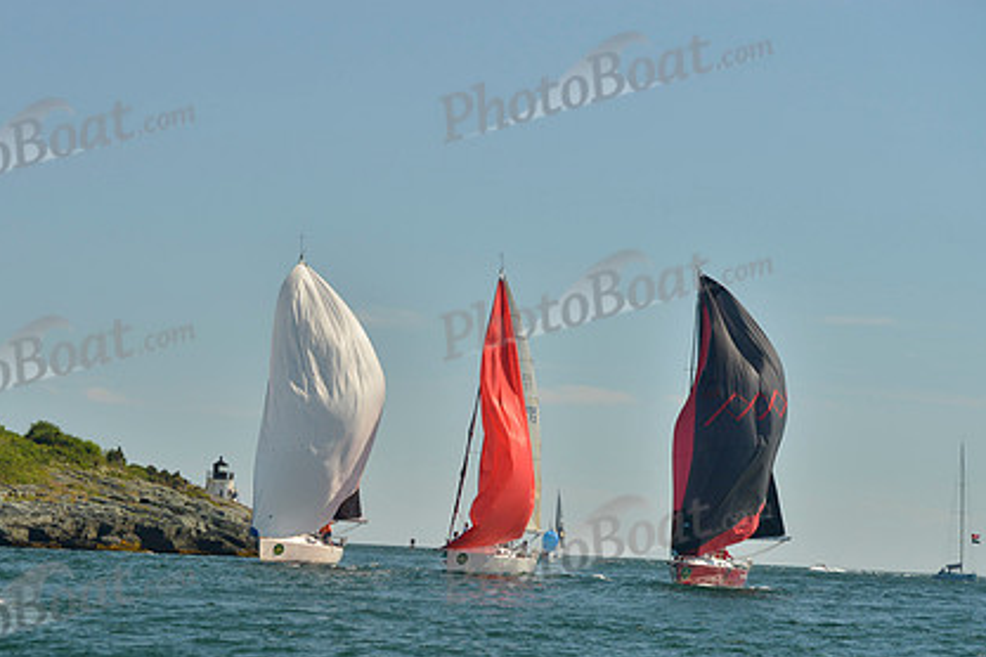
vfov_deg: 10.7
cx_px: 319
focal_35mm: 128
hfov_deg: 16.0
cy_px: 455
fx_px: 3506
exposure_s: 1/1250
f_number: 6.3
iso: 400
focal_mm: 92
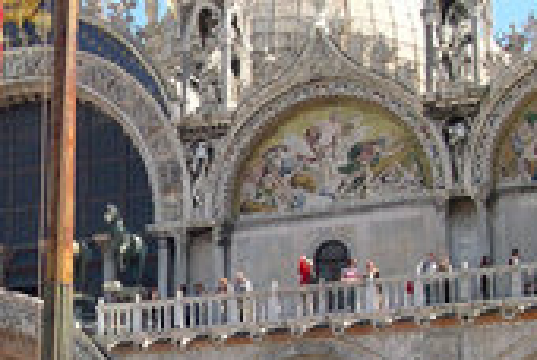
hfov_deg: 17.4
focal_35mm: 116
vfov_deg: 11.8
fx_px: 1733
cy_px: 264
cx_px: 82
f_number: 7.6
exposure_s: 1/98.9
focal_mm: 8
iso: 100
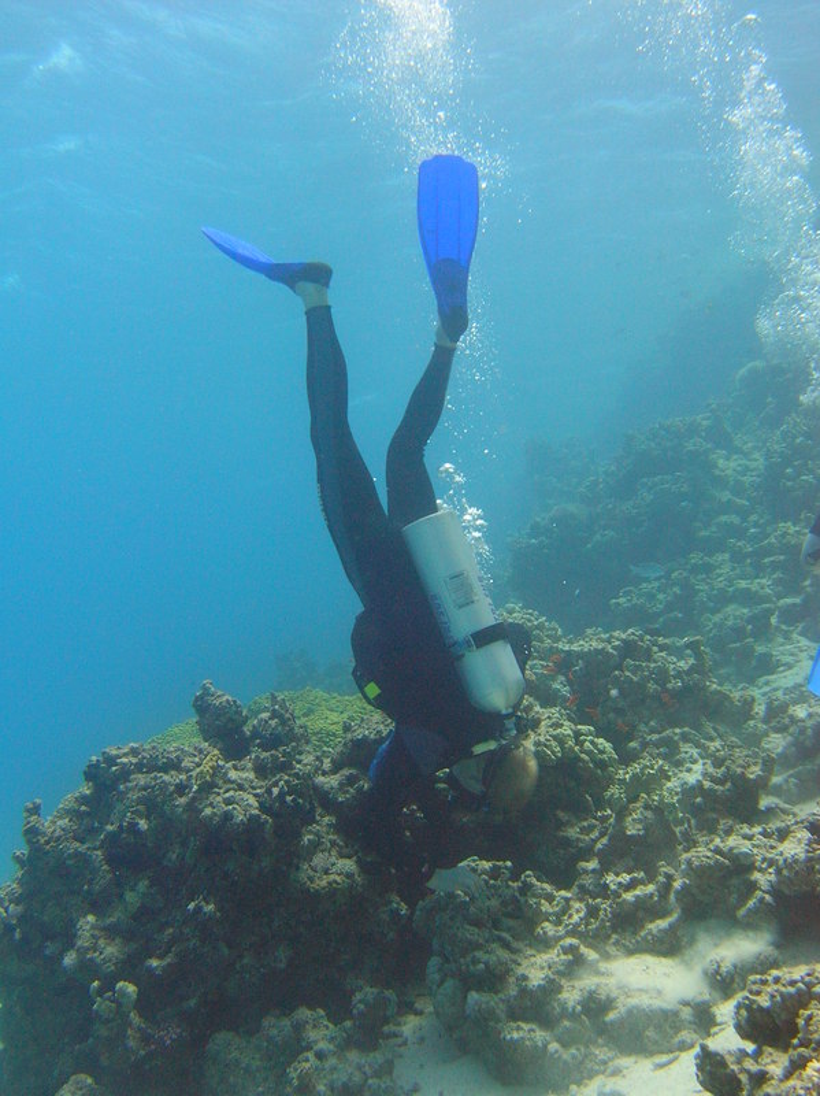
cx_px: 410
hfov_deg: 41.8
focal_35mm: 34
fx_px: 1075
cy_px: 548
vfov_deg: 54.0
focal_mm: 5.7
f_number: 4.9
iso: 50
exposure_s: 1/110
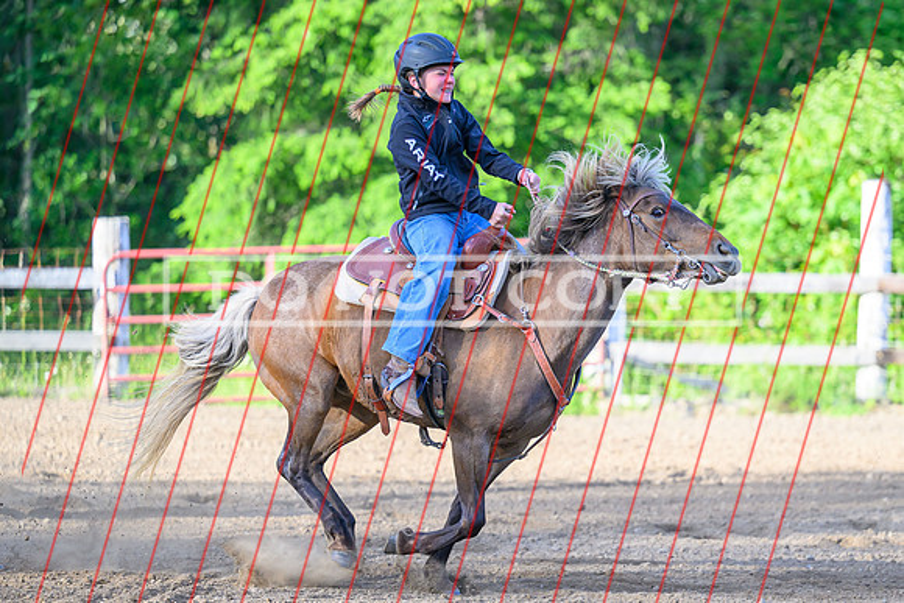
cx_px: 514
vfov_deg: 7.4
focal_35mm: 185
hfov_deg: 11.1
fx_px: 4644
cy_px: 350
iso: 900
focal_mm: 135
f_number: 2.8
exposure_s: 1/2500
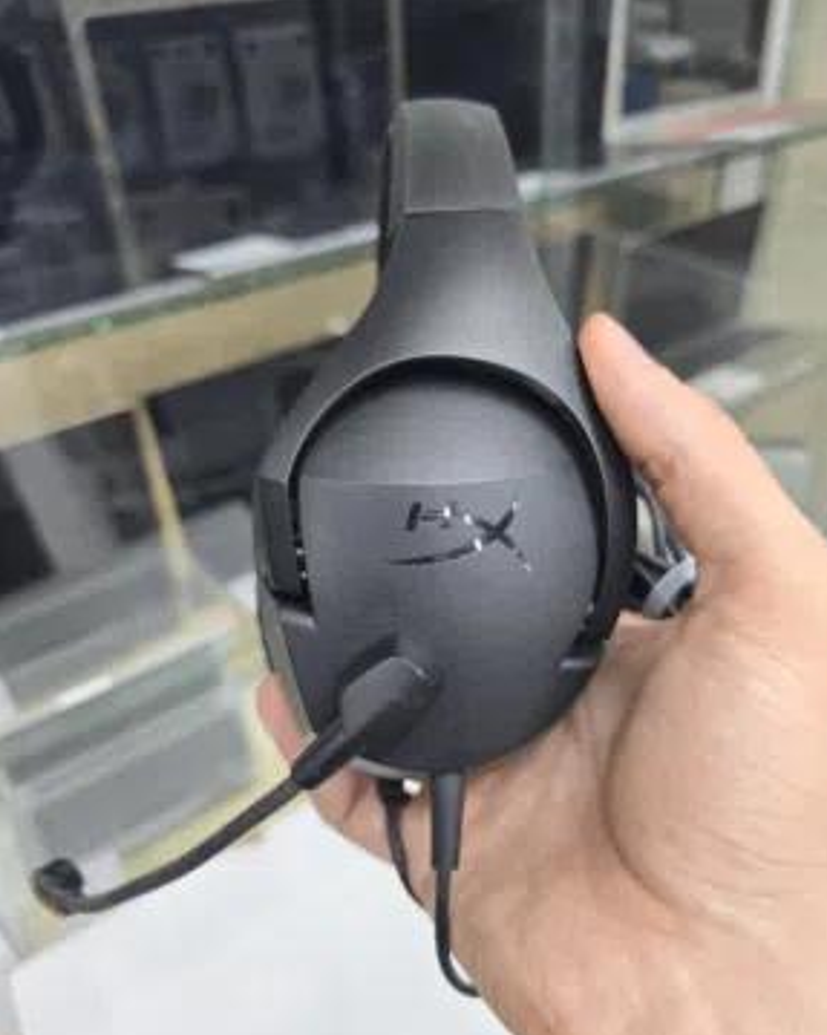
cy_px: 525
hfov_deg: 56.8
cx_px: 429
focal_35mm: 25
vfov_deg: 68.1
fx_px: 765
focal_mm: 6.3
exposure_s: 1/100
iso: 200
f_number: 1.7
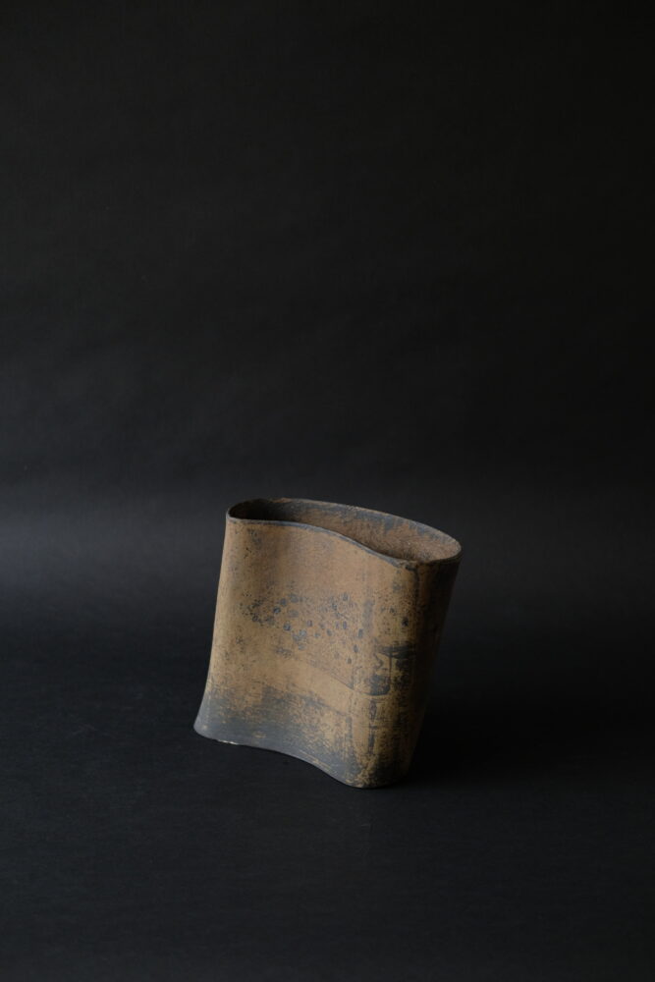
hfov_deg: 25.5
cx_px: 328
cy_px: 491
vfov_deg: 37.5
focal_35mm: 53
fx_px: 1446
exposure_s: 1/40
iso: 800
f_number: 2
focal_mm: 35
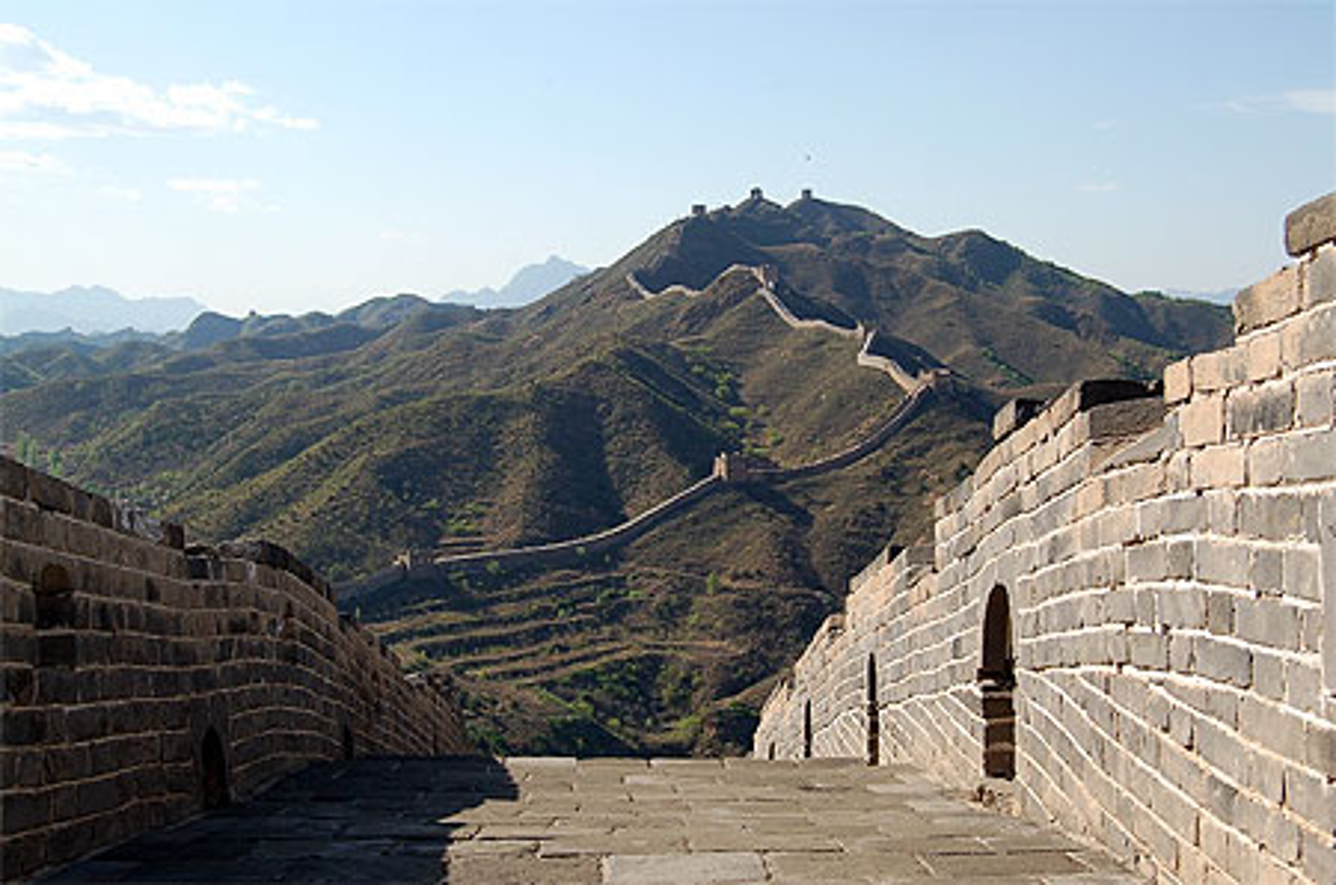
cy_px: 442
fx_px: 1778
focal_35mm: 48
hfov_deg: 41.2
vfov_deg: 27.9
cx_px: 668
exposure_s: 1/250
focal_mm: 32
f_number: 10
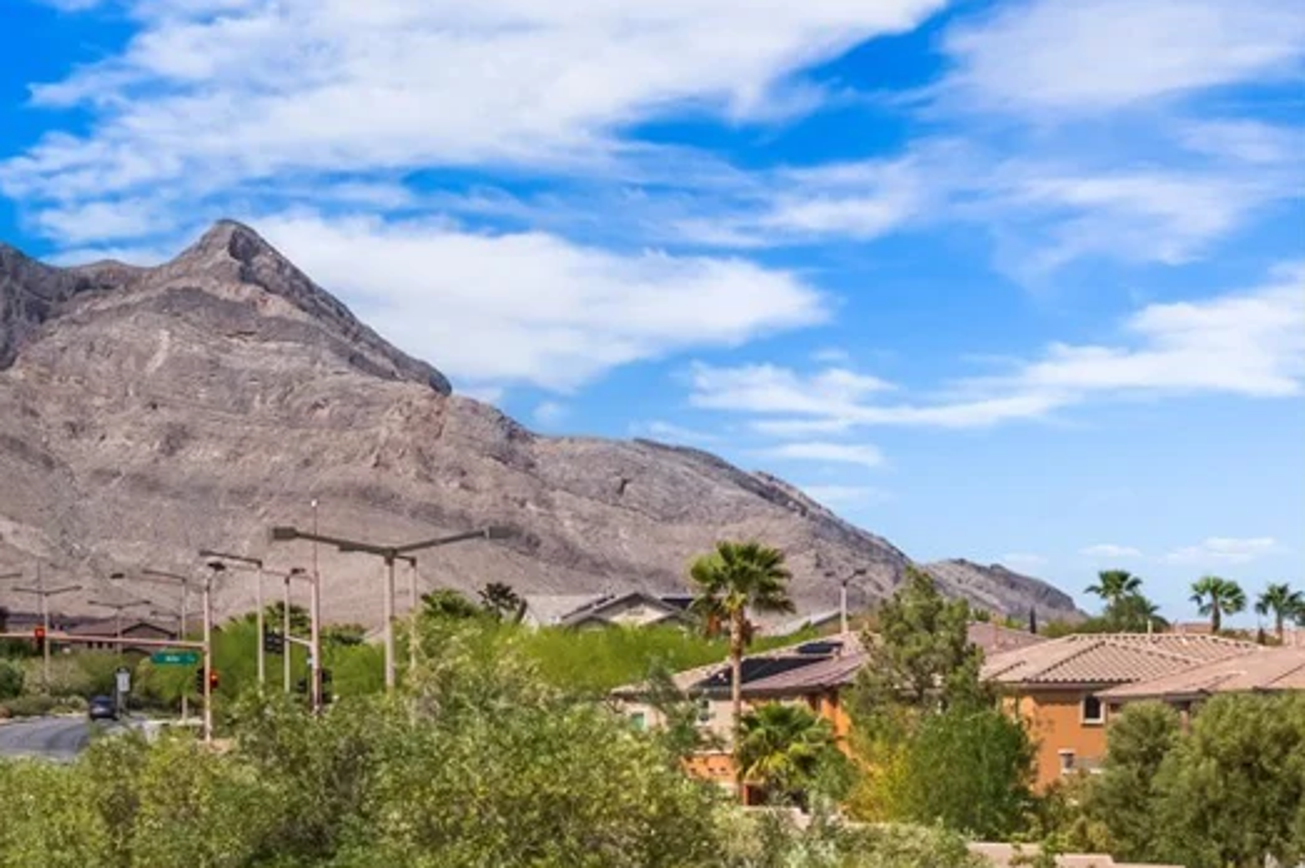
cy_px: 570
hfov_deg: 13.8
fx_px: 5325
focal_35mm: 147
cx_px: 30
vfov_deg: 9.3
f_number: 2.8
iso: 200
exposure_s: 1/8000
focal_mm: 50
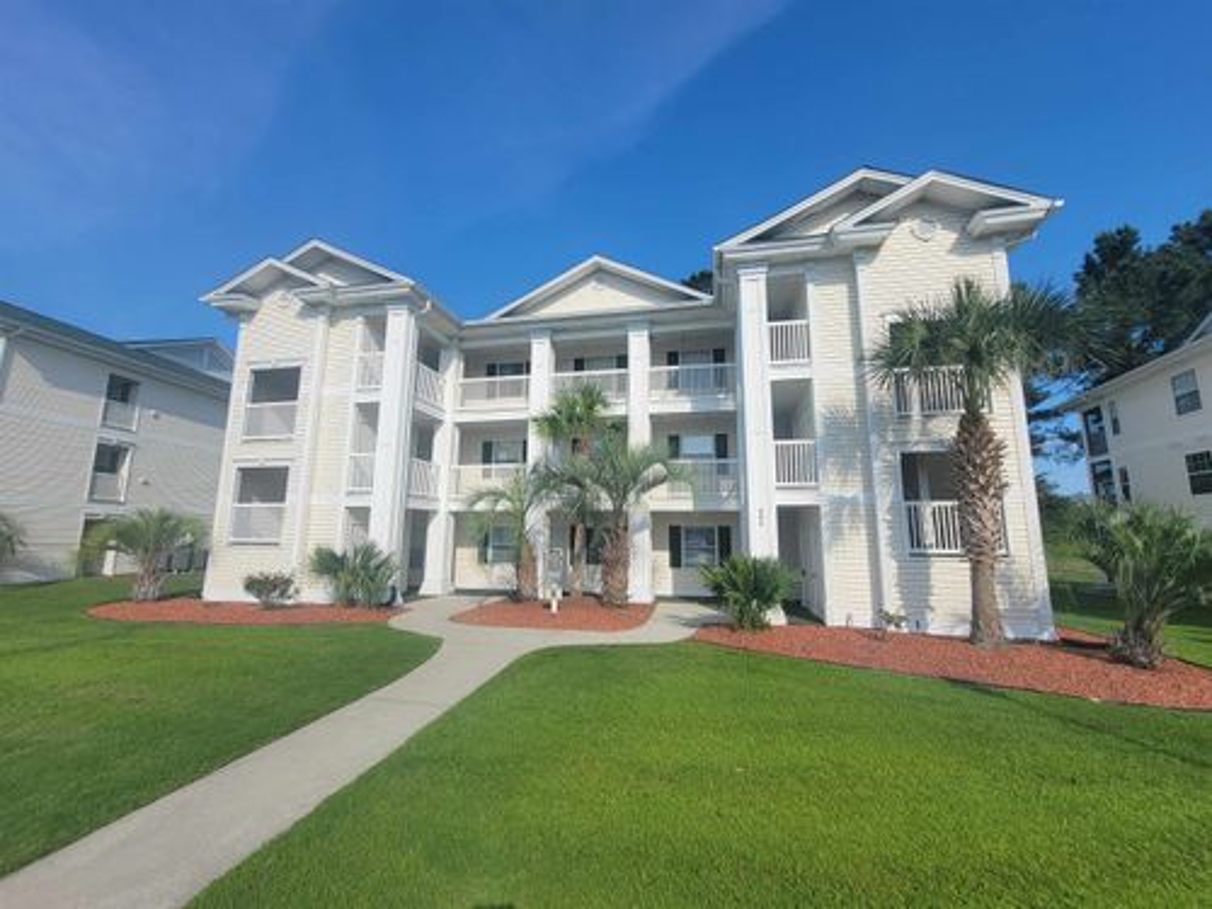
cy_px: 454
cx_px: 606
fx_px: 455
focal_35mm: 13
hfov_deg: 106.2
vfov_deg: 89.9
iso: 50
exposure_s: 1/1834
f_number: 2.2
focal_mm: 2.2
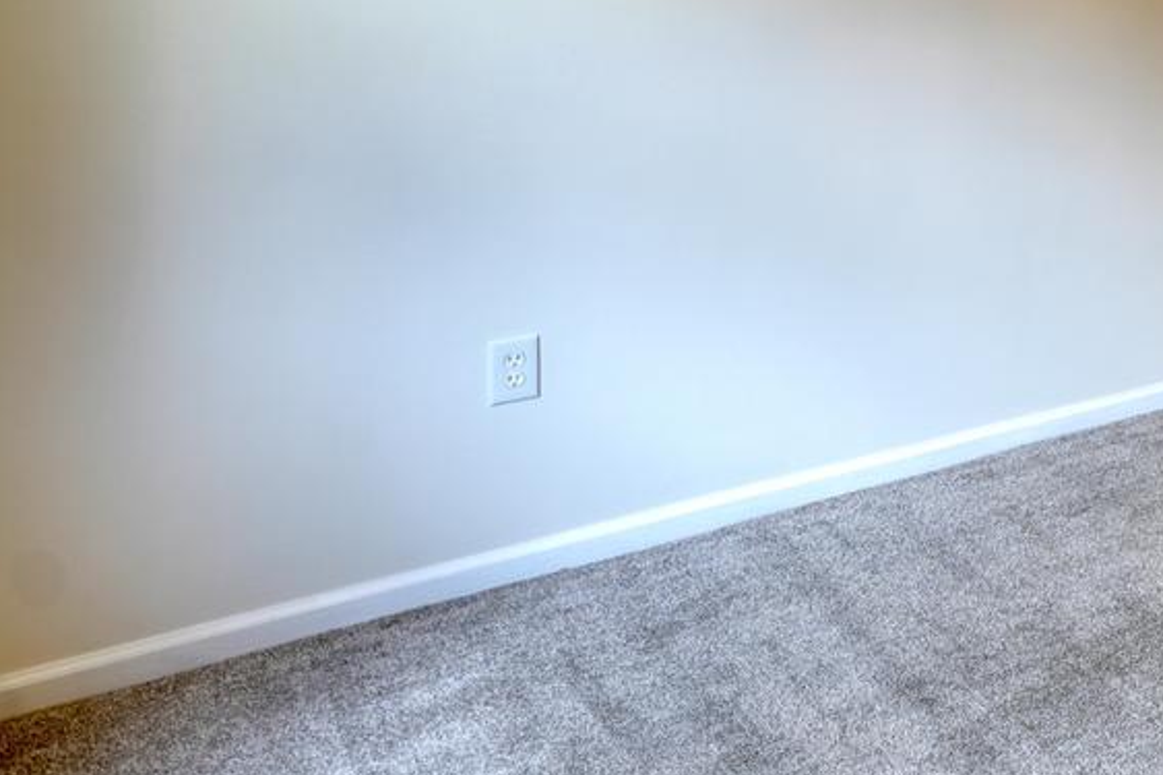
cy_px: -31
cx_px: 1448
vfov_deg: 30.6
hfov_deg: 35.8
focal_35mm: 40
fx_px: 1292
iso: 100
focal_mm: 10
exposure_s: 1
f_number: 8
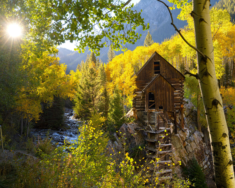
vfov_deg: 34.9
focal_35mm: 43
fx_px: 299
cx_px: 125
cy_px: 94
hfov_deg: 42.9
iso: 400
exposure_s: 1/160
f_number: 9
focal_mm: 38
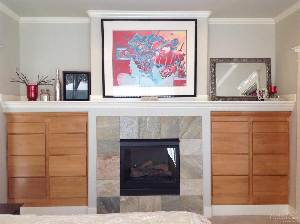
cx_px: 150
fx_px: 303
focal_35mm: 35
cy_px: 112
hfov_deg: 52.7
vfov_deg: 40.6
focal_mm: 4.28
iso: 64
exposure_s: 1/60
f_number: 2.4
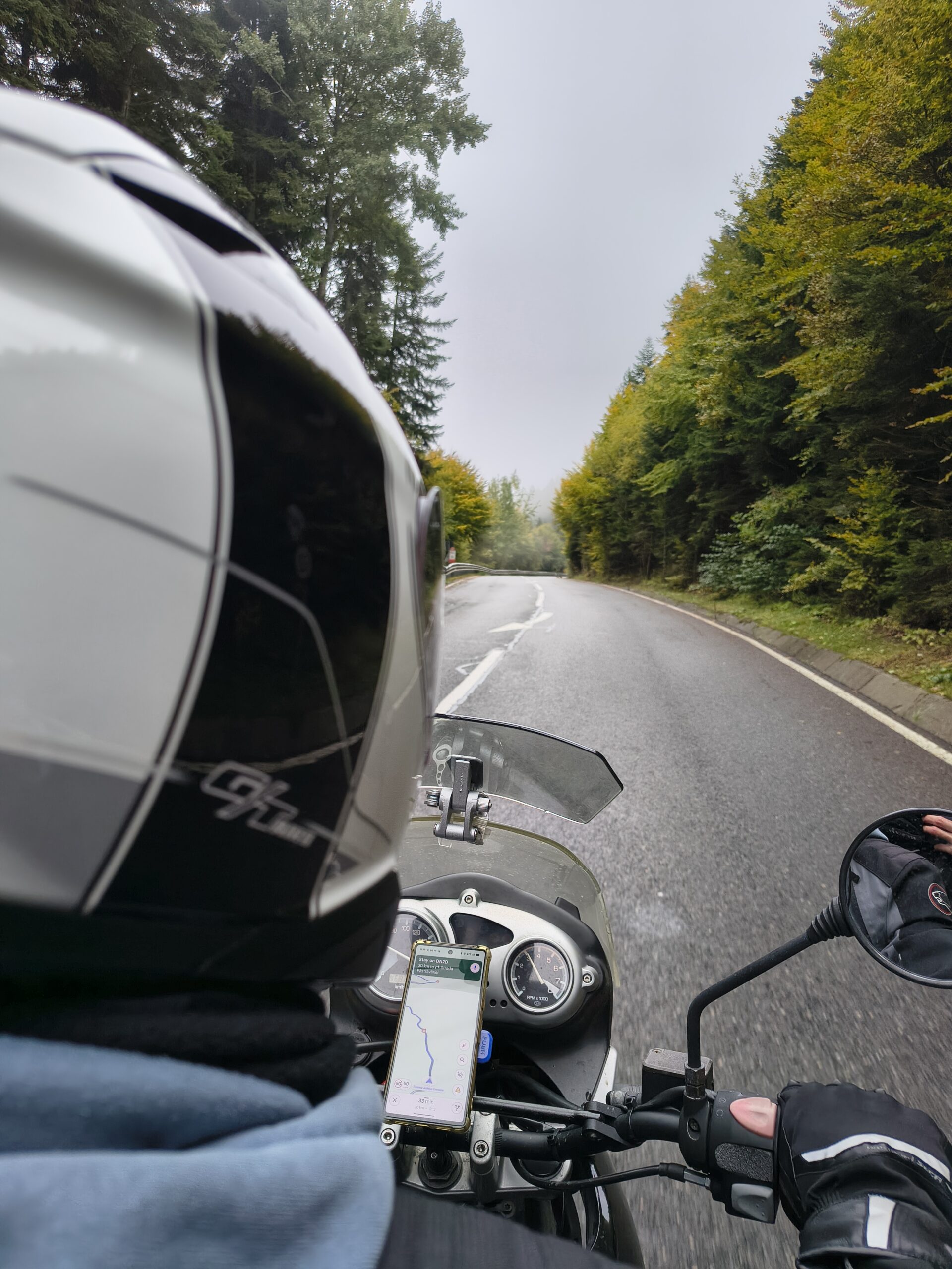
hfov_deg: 58.9
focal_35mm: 23
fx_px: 843
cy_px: 634
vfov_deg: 73.9
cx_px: 476
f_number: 1.8
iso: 100
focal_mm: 5.56
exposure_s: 1/337
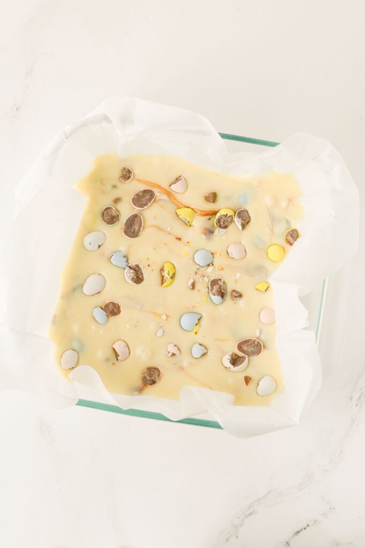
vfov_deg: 39.6
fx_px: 762
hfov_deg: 26.9
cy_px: 274
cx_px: 182
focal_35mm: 50
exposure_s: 1/80
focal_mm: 50
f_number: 5
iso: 160
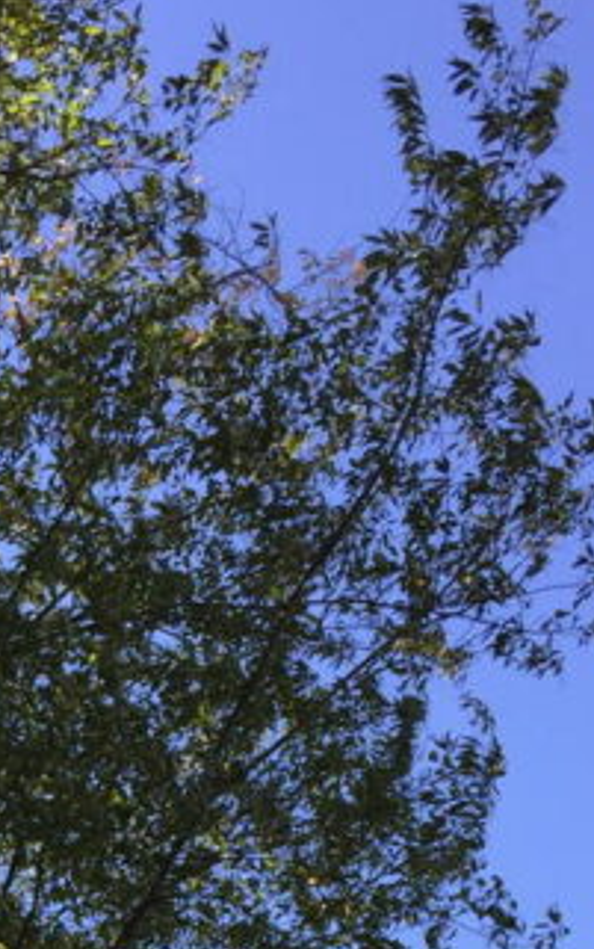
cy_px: 1224
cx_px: -346
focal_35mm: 98
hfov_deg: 12.6
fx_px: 2535
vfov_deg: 19.6
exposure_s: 1/465
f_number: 2.2
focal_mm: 4.15
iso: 32
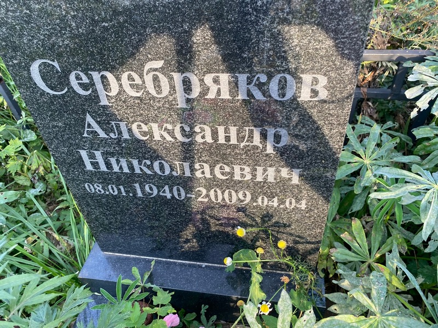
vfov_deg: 53.1
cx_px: 219
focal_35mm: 26
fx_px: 329
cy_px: 164
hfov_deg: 67.3
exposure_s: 1/121
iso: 40
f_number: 1.8
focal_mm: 4.25
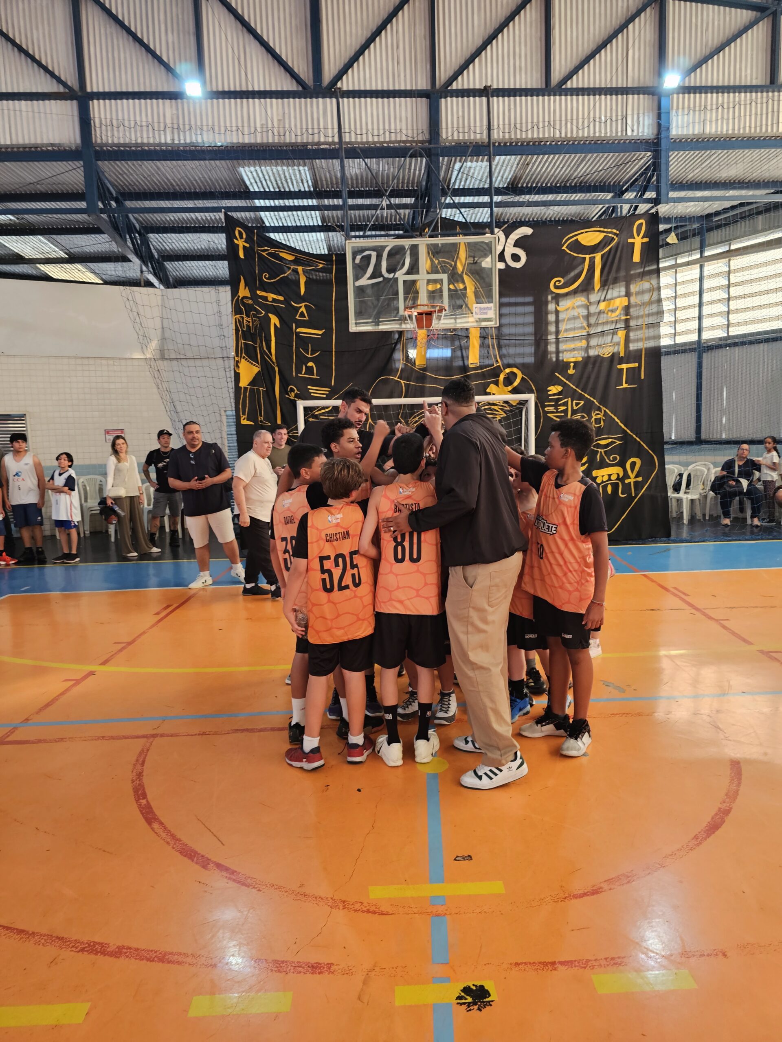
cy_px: 521
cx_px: 391
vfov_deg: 73.9
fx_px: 693
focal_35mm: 23
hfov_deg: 58.9
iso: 160
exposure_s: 1/120
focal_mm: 6.3
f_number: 1.7
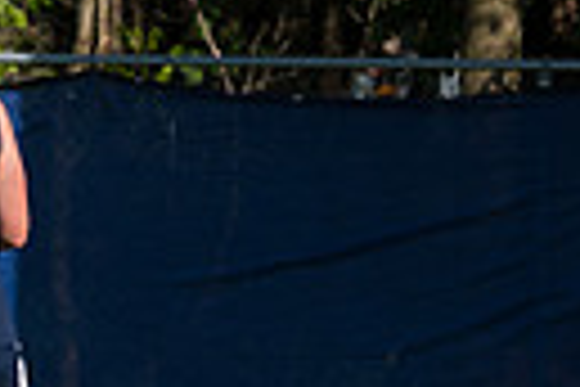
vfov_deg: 1.1
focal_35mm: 1279
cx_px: -364
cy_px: 220
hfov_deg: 1.6
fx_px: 20604
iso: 250
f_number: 5.6
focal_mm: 190
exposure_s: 1/1600
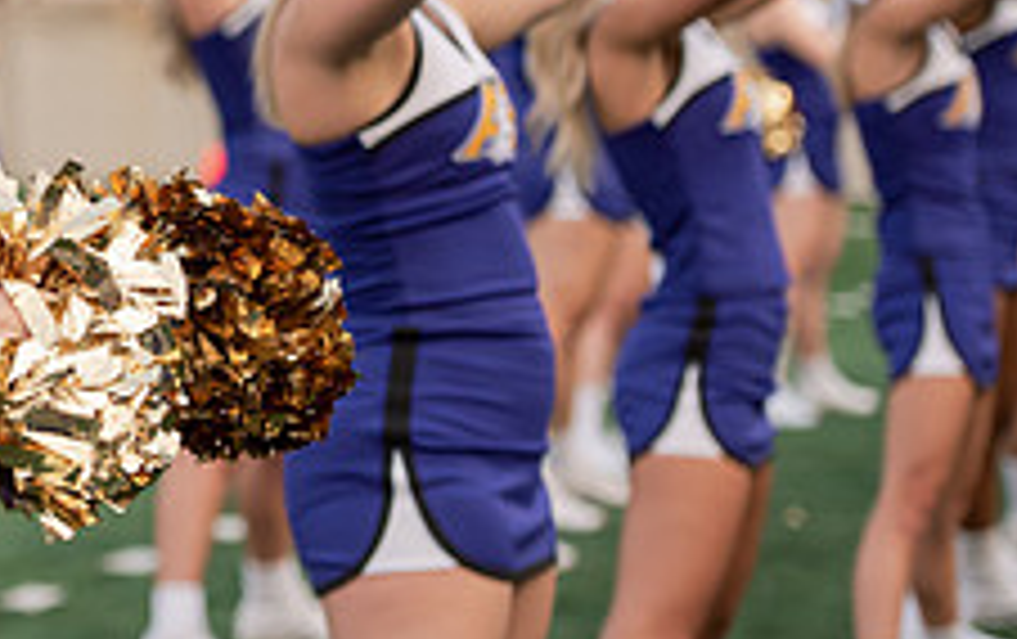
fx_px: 6523
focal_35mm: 235
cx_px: -176
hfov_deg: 8.8
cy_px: -61
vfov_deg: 5.6
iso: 1250
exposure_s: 1/1000
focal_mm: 90
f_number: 3.5
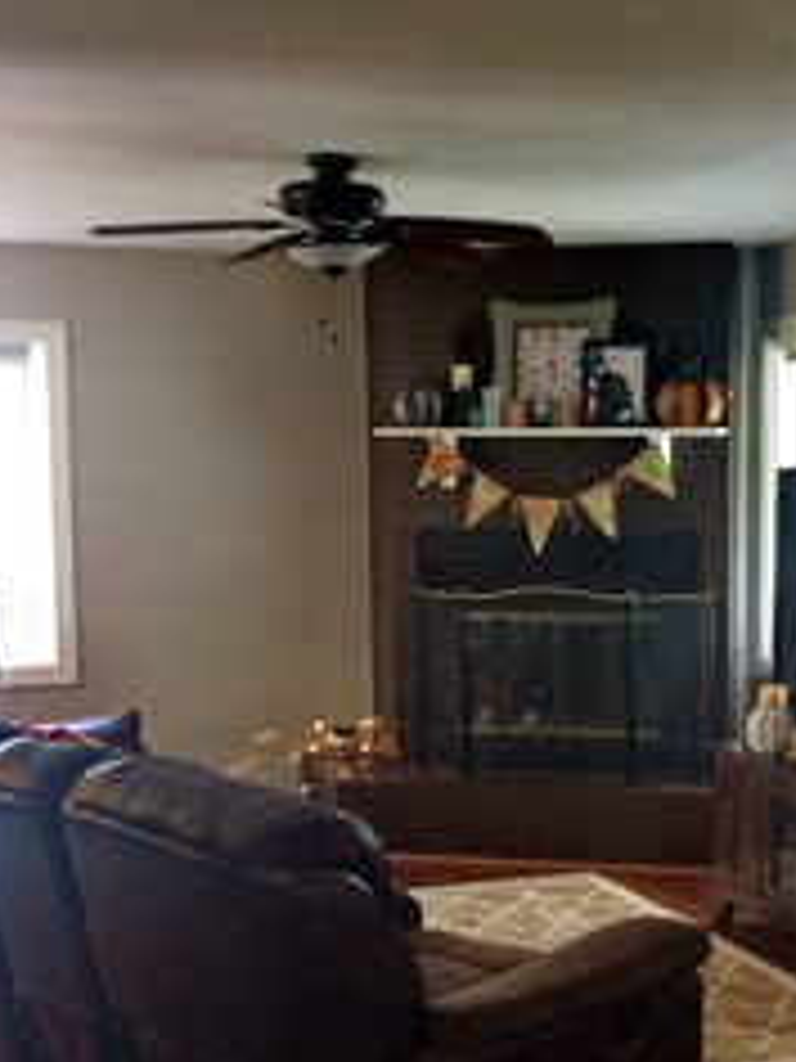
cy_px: 644
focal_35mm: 59
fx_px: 1809
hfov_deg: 24.6
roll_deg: +1.4
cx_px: 571
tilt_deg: -6.2
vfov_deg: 32.6
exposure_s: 1/30
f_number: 2.2
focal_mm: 4.15
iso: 250
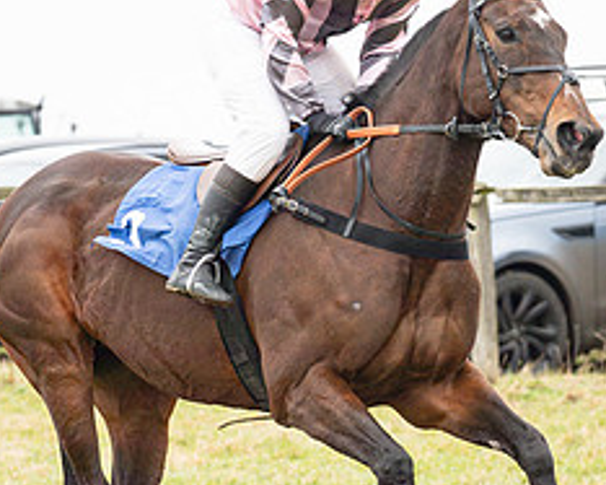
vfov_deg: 4.2
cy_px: 262
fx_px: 6562
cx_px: 237
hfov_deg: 5.3
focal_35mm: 366
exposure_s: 1/1000
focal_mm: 135
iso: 500
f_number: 4.5
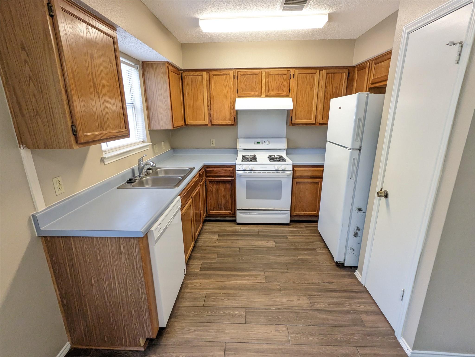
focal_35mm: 16
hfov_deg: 94.5
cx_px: 238
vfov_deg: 78.1
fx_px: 220
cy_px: 178
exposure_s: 1/120
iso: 584
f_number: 2.2
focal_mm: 2.22
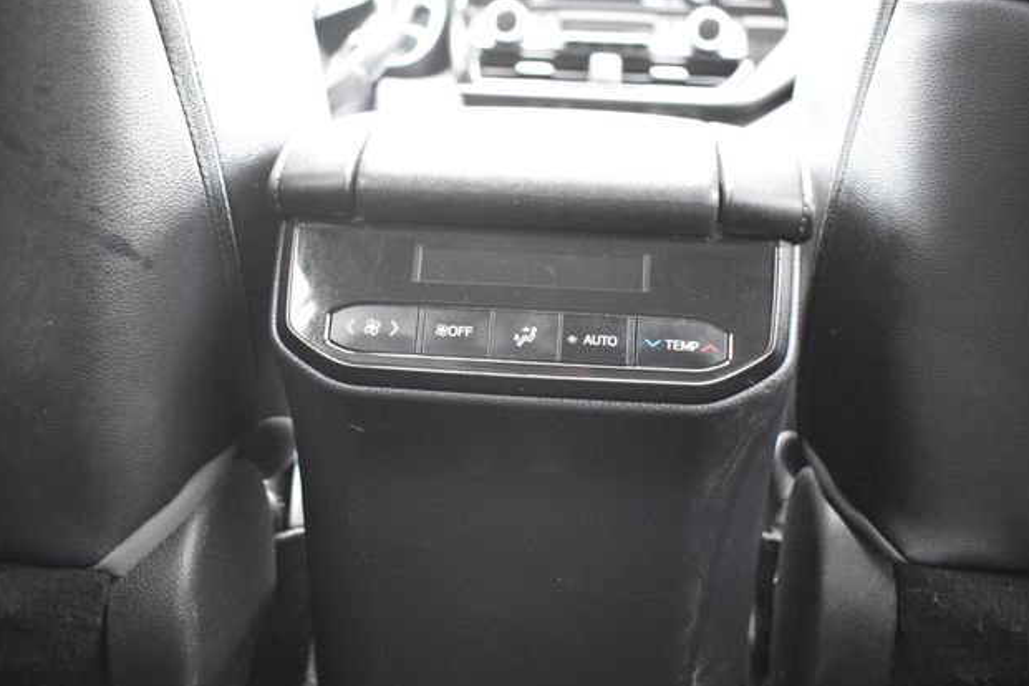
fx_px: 1015
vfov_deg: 37.3
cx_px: 524
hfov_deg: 53.8
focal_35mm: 36
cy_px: 348
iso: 3200
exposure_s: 1/3
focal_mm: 23
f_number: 3.8
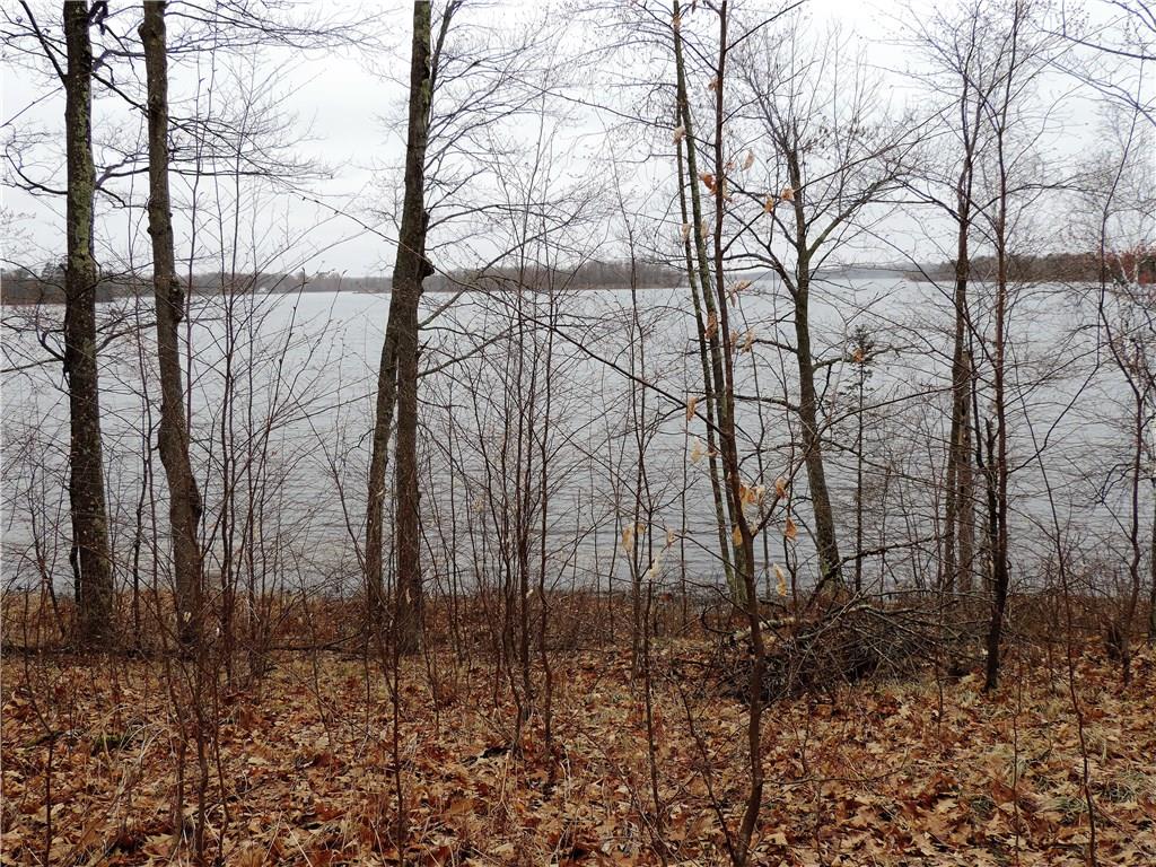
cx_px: 578
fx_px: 1102
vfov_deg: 42.9
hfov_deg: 55.4
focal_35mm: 33
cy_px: 434
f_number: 3.2
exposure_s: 1/160
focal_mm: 5.8
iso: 80
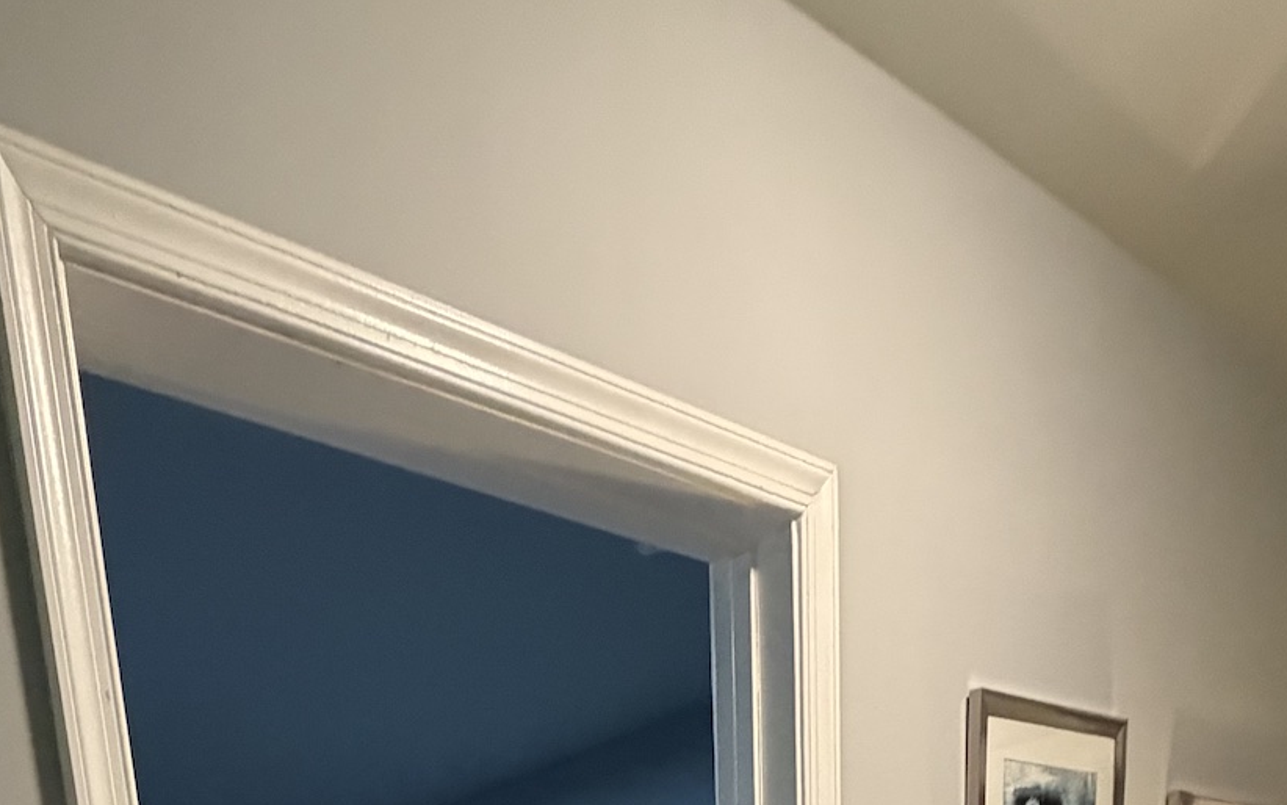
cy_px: 1477
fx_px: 1298
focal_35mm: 37
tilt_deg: -14.7
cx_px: 460
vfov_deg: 21.3
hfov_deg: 52.0
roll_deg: +4.2
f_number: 2.2
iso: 800
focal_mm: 2.22
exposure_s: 1/60
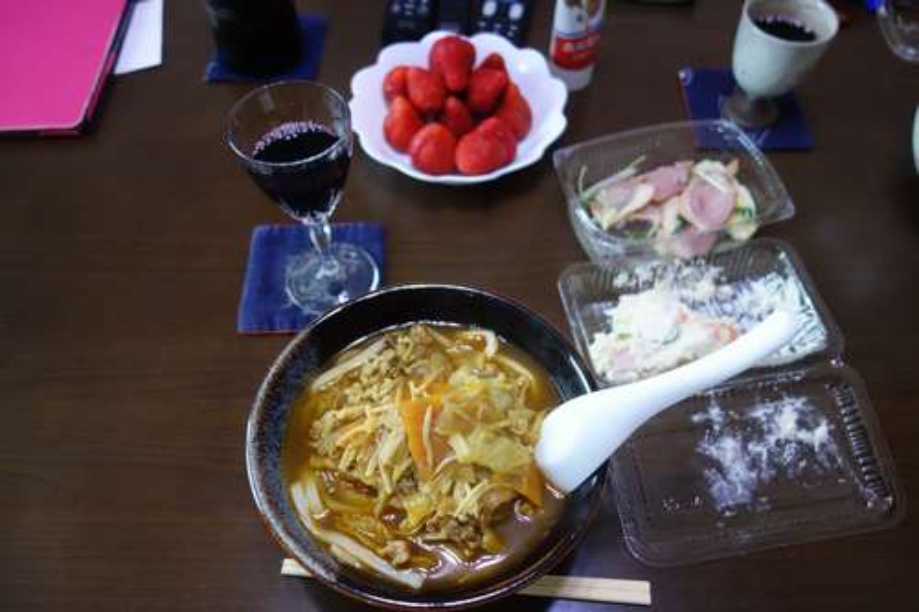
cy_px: 306
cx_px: 460
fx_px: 715
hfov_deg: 65.5
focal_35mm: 28
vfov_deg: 46.4
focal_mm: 10.4
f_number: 1.8
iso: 800
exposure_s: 1/80
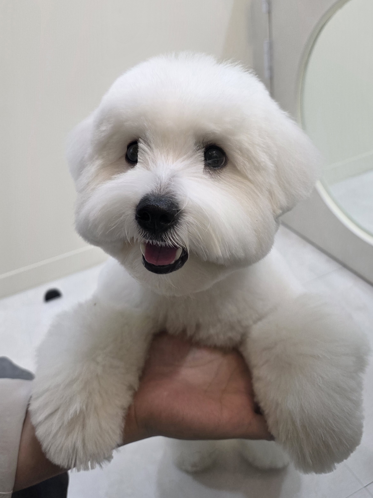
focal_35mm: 23
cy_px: 249
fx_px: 330
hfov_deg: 58.9
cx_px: 186
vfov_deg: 73.9
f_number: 1.7
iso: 100
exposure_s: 1/120
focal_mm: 6.3
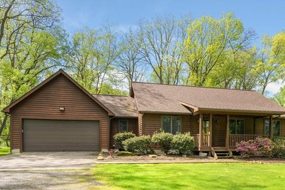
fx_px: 190
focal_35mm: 24
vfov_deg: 52.9
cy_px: 110
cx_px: 158
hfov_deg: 73.5
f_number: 8
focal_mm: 20
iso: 400
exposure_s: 1/30
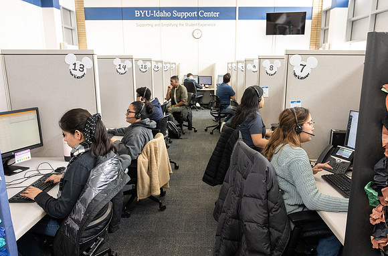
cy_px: 134
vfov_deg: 45.5
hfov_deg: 64.8
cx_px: 206
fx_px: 305
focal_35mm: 28
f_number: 5
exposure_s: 1/125
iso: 2000
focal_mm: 26.5
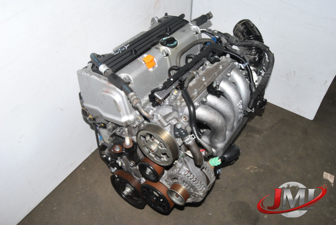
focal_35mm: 28
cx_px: 168
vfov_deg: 45.8
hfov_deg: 64.5
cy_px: 112
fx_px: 266
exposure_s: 1/200
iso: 800
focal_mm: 19
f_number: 18
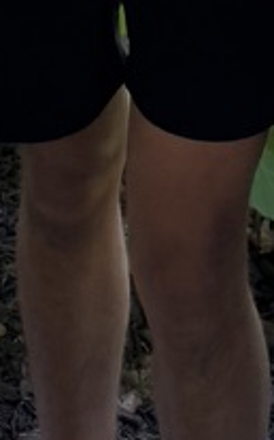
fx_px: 1509
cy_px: -610
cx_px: 89
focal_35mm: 126
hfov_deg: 10.4
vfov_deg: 12.8
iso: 125
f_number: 1.78
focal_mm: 6.76
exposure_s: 1/185
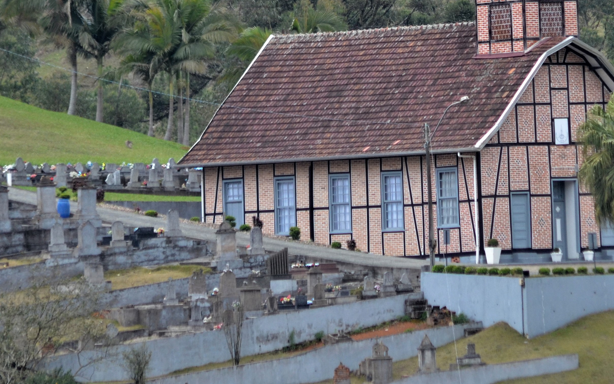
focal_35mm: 529
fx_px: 8852
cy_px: 20
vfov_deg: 2.5
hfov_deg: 4.0
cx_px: 439
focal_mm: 170
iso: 800
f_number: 4.5
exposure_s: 1/1000
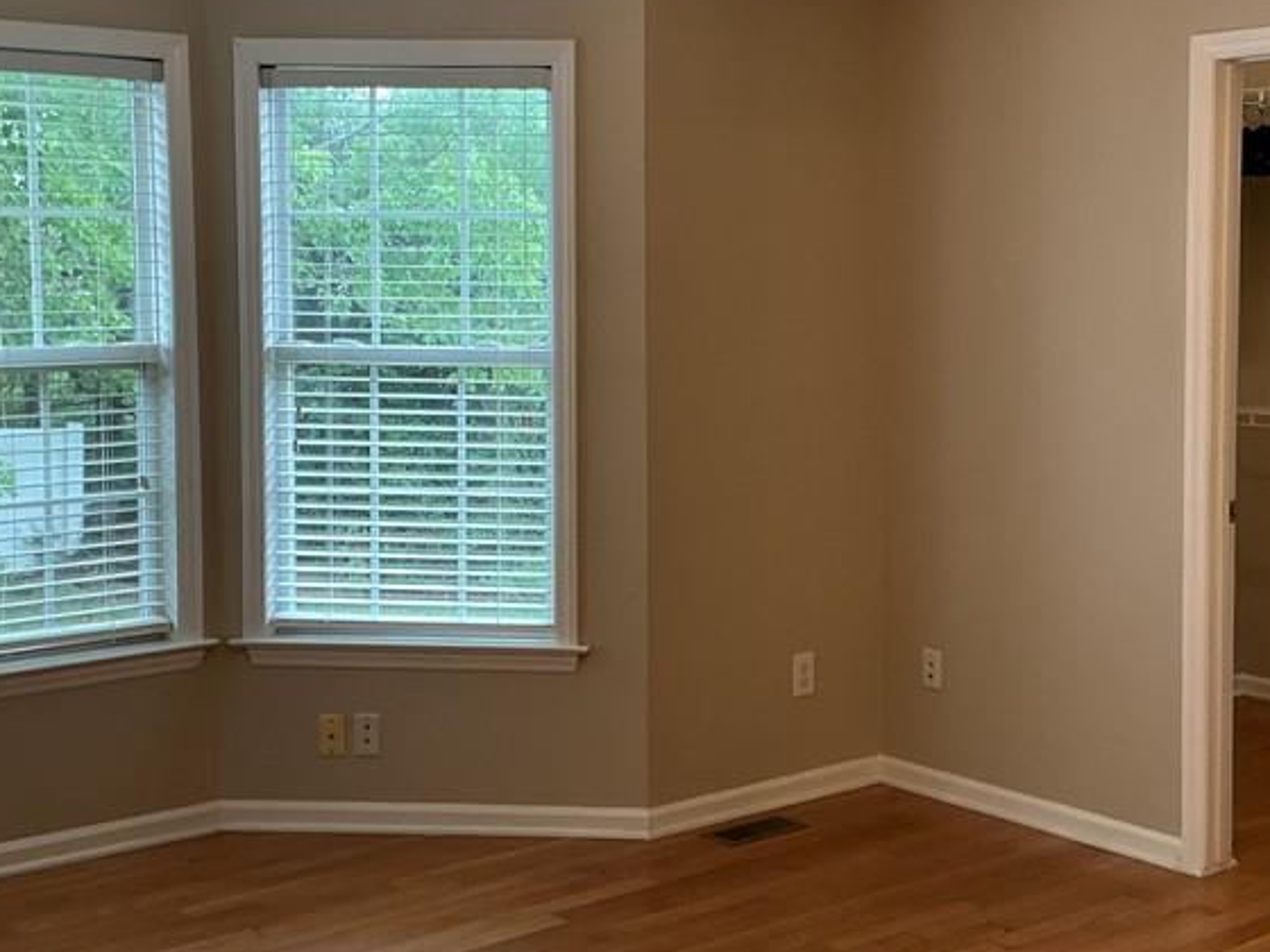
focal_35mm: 53
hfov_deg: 36.2
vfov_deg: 27.5
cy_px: 406
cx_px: 678
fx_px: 1944
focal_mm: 3
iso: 64
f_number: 1.8
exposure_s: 1/60
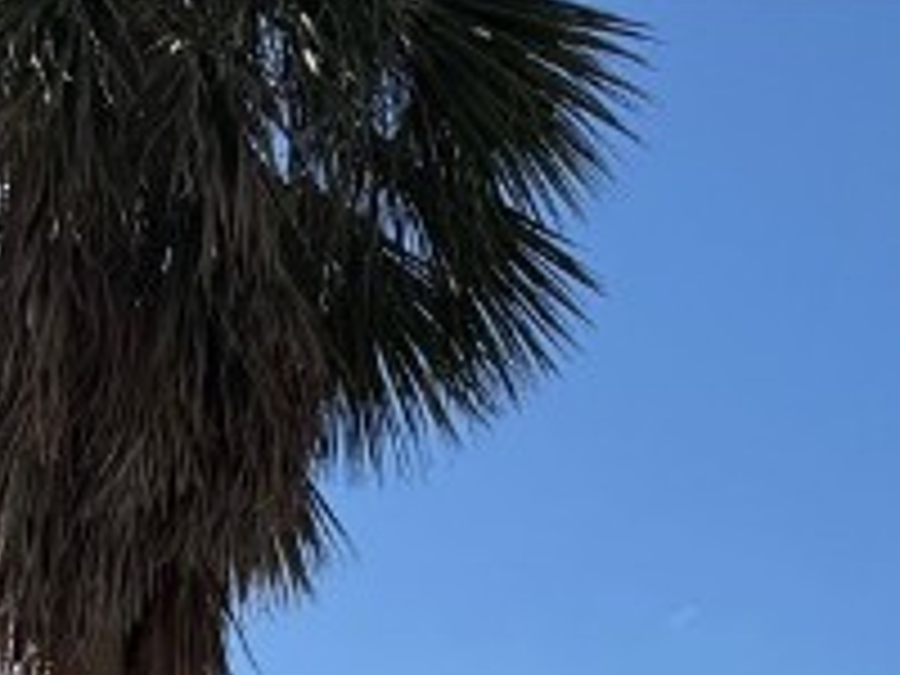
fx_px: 3198
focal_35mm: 123
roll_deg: -1.4
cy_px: 1714
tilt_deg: +4.1
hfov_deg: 15.1
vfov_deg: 10.2
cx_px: 1246
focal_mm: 6.76
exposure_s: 1/3759
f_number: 1.78
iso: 80
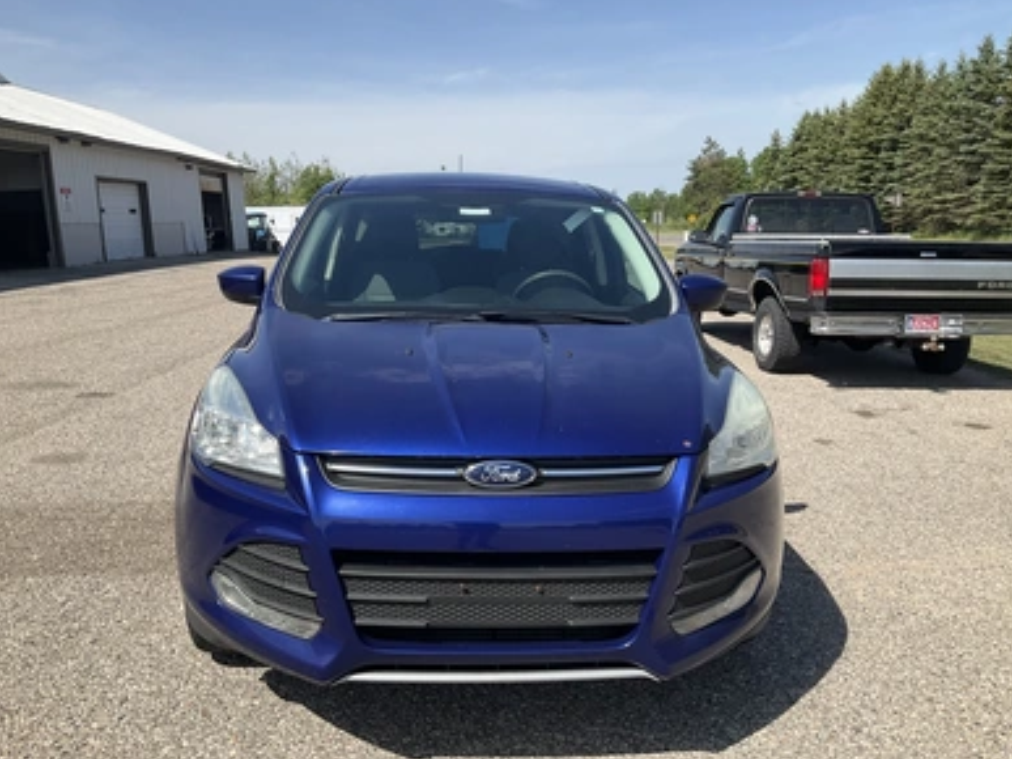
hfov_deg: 60.0
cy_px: 382
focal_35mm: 30
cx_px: 499
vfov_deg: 46.8
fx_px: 877
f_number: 1.8
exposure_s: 1/1675
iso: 25
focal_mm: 3
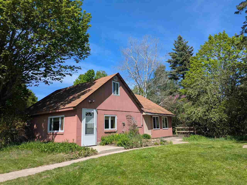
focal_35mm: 24
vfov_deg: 56.8
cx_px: 124
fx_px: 171
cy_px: 92
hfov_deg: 71.6
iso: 45
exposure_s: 1/1715
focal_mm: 6.81
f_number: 1.85
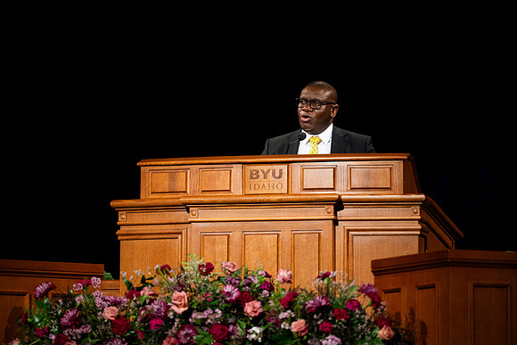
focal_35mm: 200
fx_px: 2873
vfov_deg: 6.9
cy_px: 172
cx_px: 258
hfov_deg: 10.3
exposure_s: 1/250
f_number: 2.8
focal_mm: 200
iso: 2000
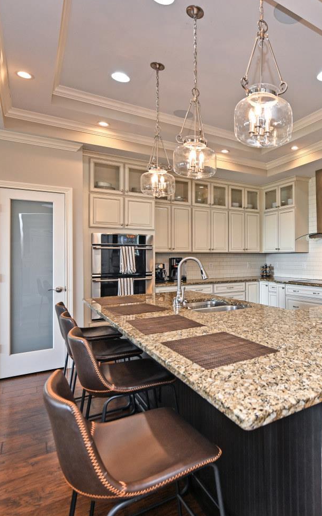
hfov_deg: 50.3
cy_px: 252
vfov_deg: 79.6
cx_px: 276
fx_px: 309
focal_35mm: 22
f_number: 4
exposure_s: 1/60
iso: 200
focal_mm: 14
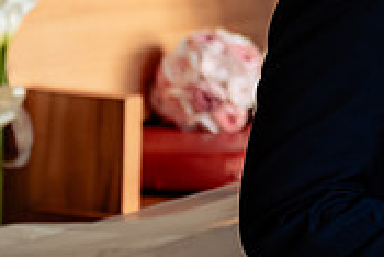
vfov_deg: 6.1
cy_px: -97
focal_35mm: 225
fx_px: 2402
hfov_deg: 8.9
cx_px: 552
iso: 500
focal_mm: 66
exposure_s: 1/320
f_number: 3.2
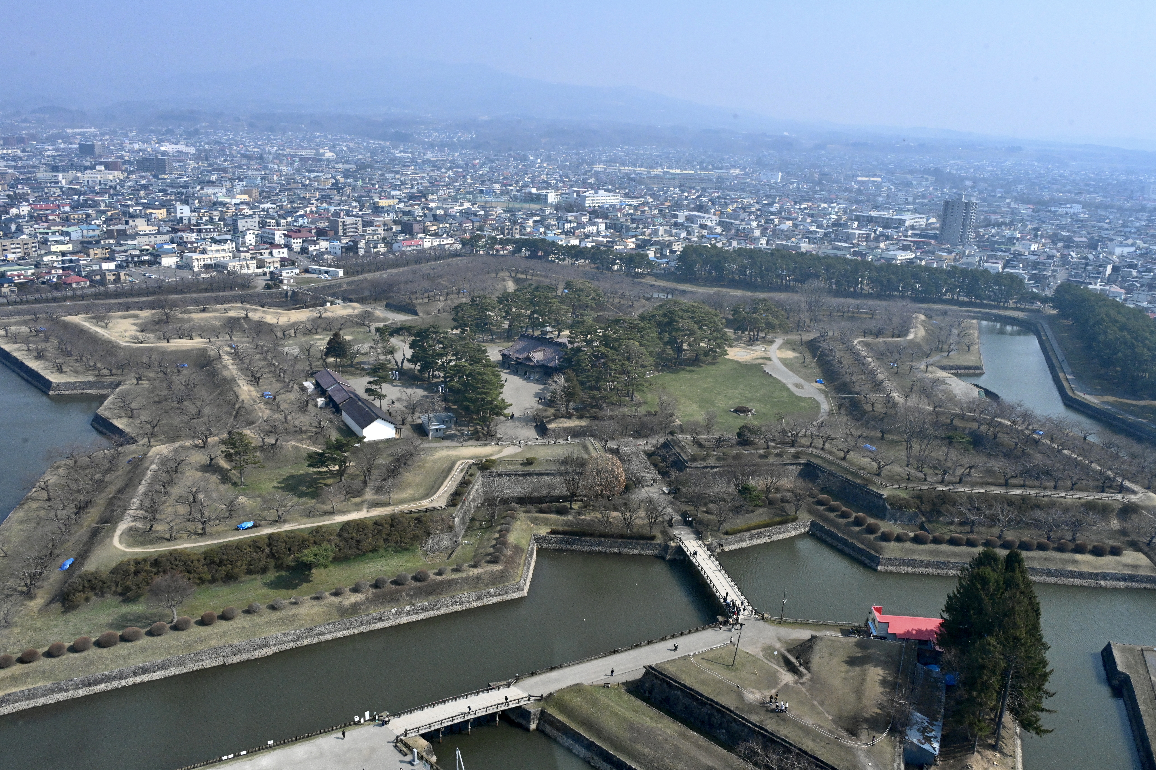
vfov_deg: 46.4
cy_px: 385
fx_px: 899
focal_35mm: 28
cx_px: 578
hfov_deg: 65.5
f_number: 16
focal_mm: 28
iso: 2500
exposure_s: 1/1000
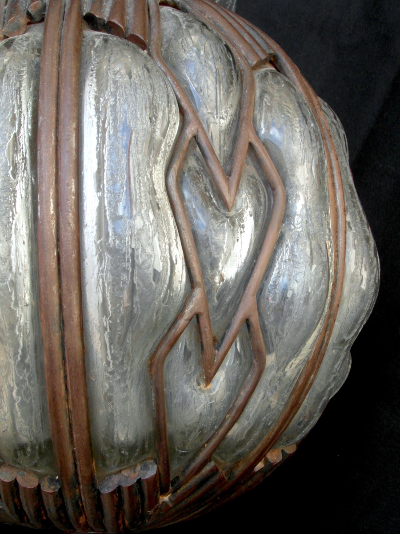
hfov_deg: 35.1
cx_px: 200
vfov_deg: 45.8
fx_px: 632
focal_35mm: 41
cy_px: 267
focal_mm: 6.8
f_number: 5.8
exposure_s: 1/30
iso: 100
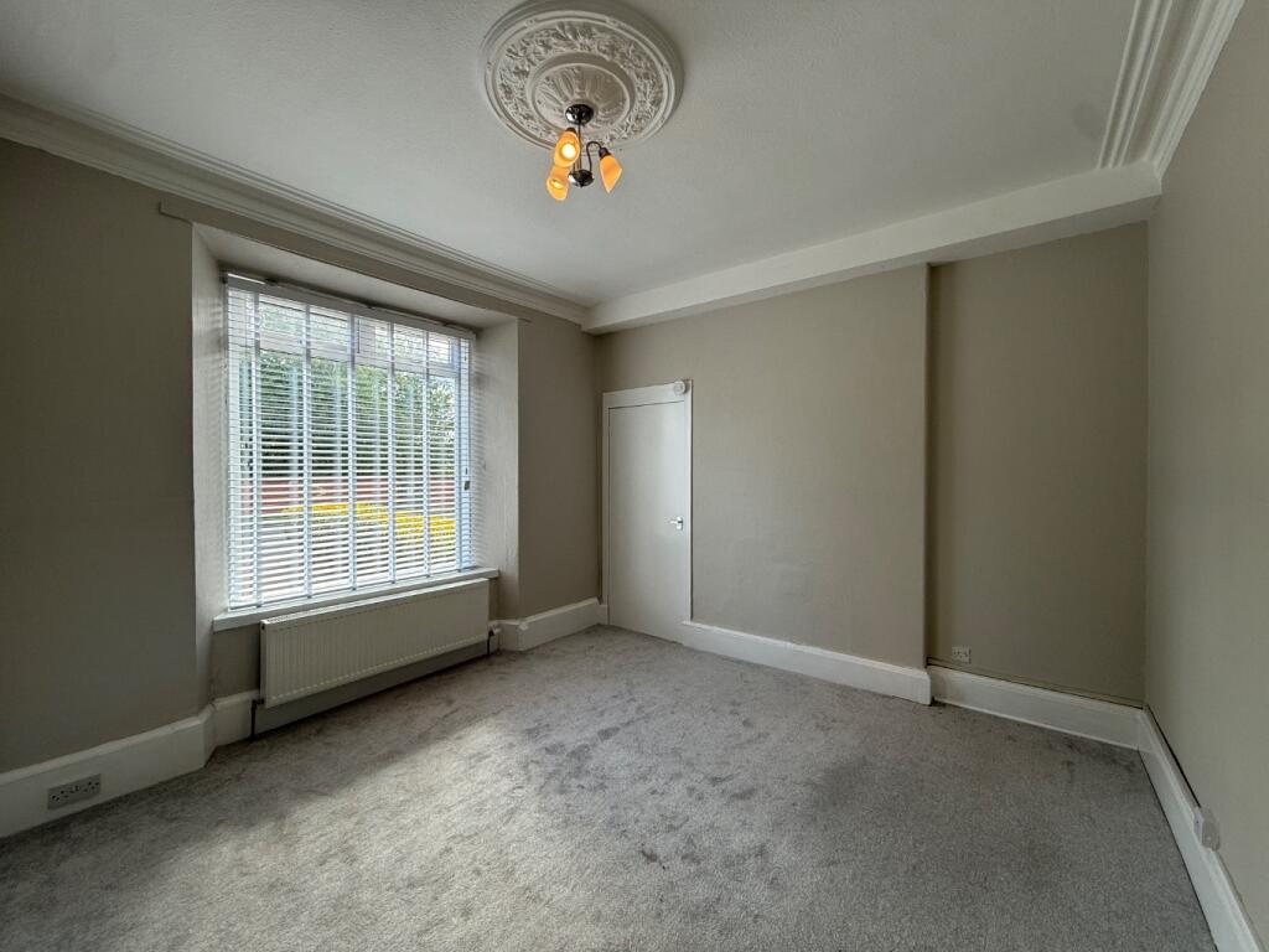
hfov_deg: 102.1
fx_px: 513
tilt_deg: -0.2
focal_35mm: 14
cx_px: 634
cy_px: 476
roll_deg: -0.2
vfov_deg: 85.7
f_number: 2.2
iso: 64
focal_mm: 2.22
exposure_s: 1/136
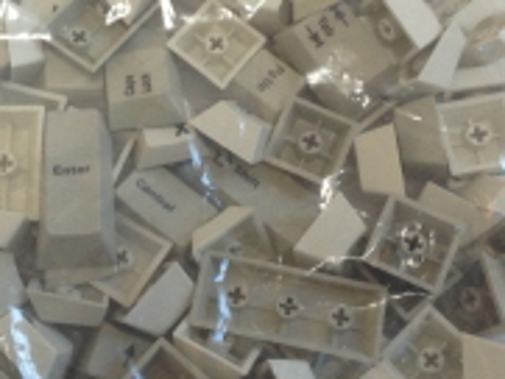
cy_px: 190
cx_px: 162
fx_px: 1066
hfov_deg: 26.5
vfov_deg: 20.2
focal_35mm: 73
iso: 125
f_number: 2.4
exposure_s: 1/20
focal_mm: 4.12
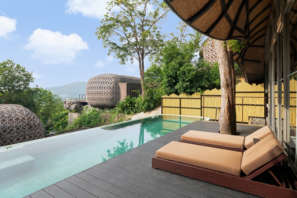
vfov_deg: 64.6
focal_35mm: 19
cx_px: 148
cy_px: 99
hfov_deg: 86.9
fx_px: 157
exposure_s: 1/160
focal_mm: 19
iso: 320
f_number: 8
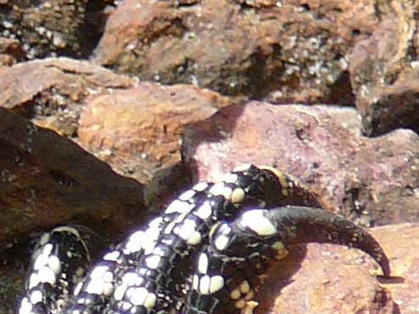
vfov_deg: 1.3
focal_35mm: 1187
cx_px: -442
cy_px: -41
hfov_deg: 1.7
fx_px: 14371
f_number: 4.1
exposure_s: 1/100
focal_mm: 34.1
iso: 80
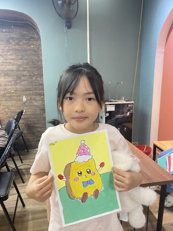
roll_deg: +0.0
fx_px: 180
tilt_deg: -12.4
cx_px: 88
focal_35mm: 27
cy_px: 120
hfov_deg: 51.3
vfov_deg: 65.3
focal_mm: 4.25
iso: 80
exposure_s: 1/50
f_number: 1.8
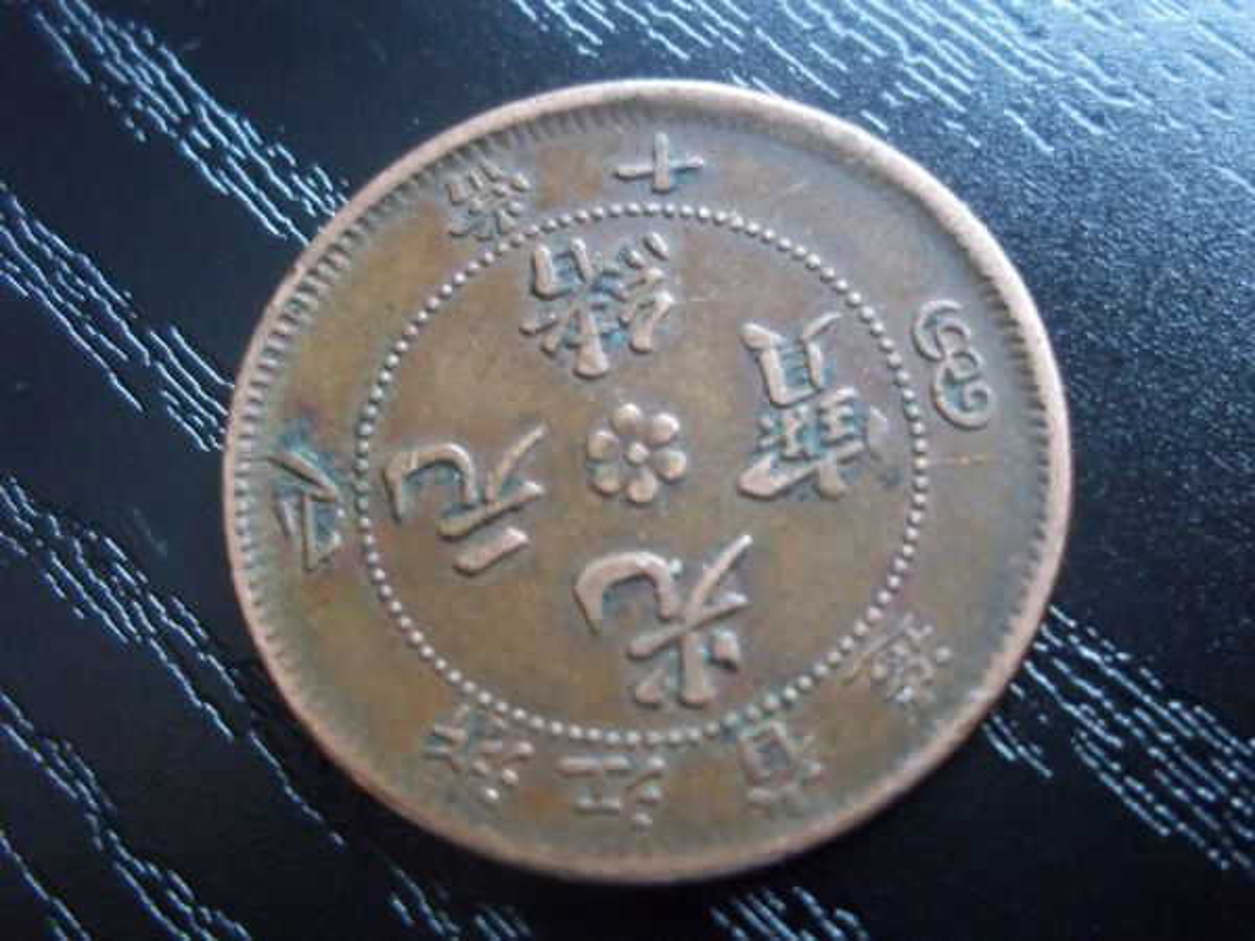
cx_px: 628
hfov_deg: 51.4
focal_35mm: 36
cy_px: 470
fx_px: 1305
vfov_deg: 39.7
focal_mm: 6.5
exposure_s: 1/8
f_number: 3.1
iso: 320
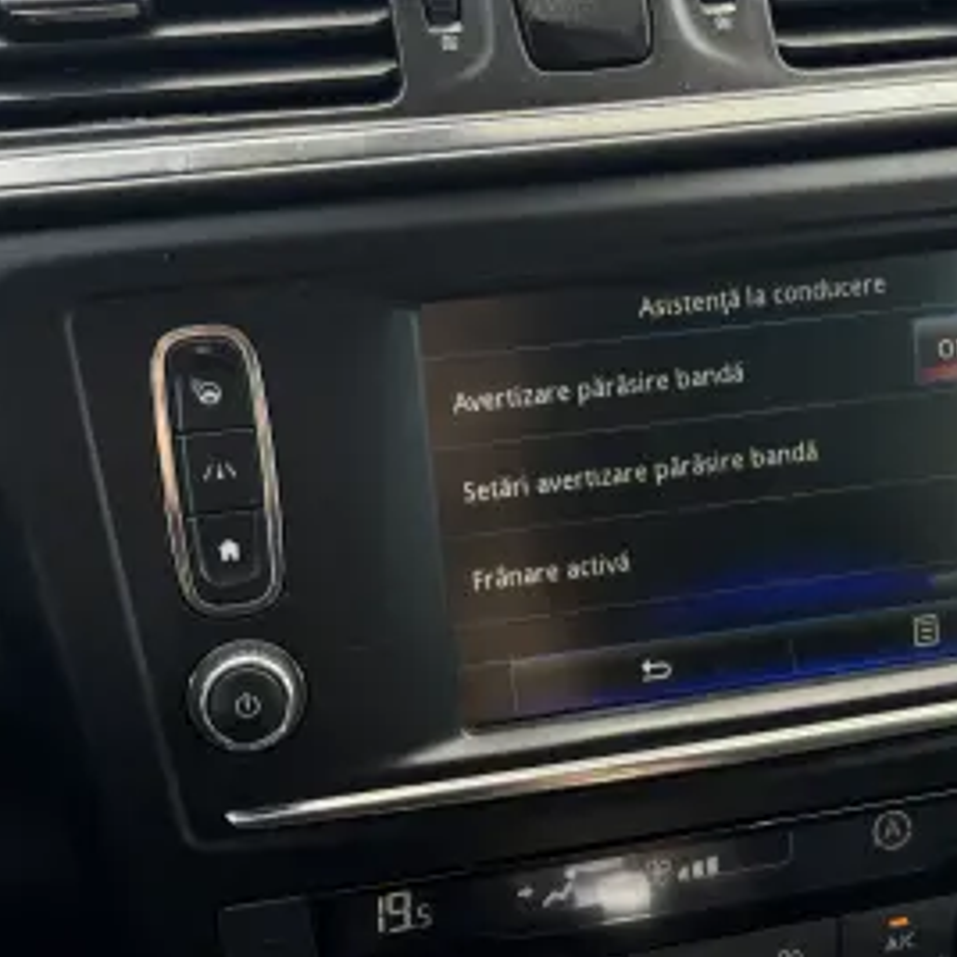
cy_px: 478
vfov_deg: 30.0
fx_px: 1783
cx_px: 636
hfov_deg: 29.8
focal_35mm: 57
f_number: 1.78
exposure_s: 1/194
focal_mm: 6.76
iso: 64
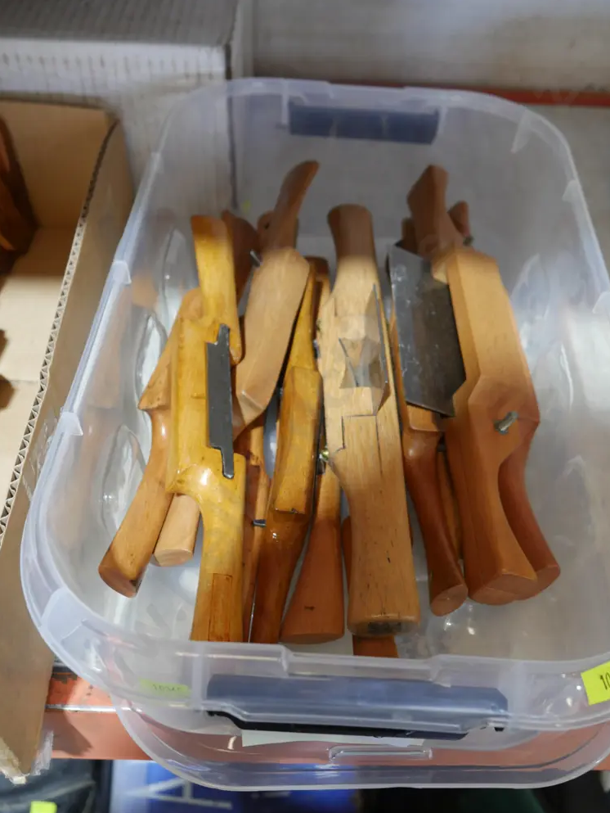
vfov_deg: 55.3
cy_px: 416
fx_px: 775
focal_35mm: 33
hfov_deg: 43.0
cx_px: 313
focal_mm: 16
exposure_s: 1/60
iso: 800
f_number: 4
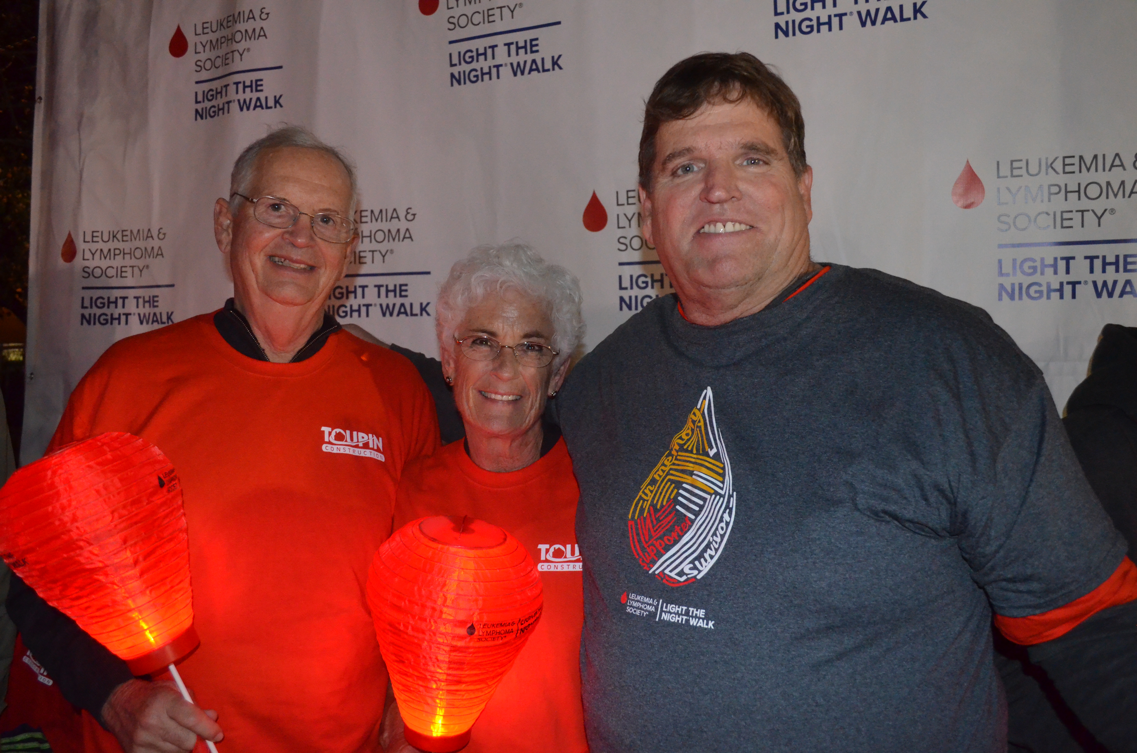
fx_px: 946
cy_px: 376
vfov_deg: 43.4
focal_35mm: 30
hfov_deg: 62.0
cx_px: 568
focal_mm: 20
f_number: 3.8
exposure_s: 1/60
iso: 3200
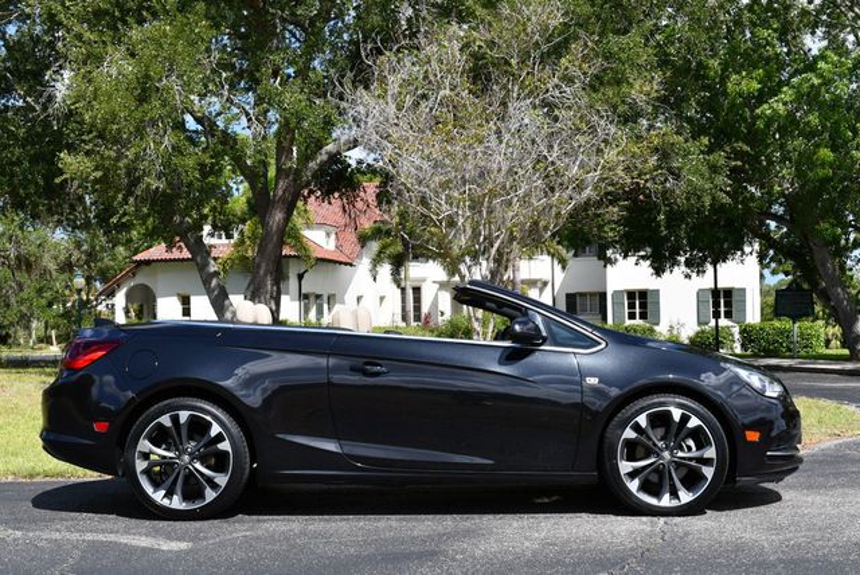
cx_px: 430
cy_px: 288
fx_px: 1148
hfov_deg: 41.1
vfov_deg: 28.1
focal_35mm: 48
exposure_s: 1/250
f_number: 8
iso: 110
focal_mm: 24
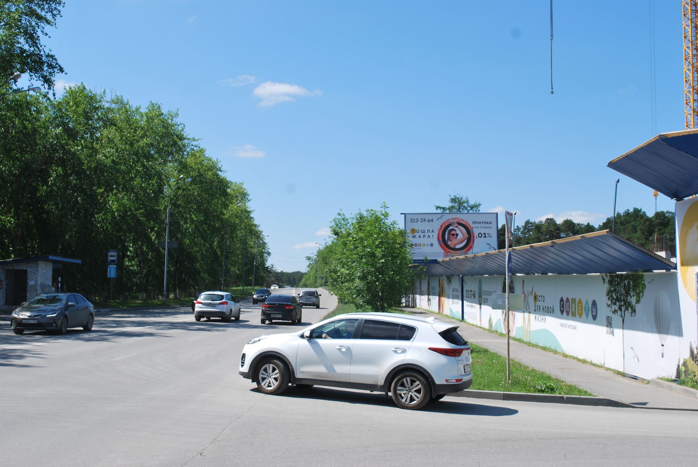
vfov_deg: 29.9
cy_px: 234
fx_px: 874
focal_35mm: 45
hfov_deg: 43.6
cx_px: 349
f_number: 8
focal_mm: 30
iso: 100
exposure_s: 1/250
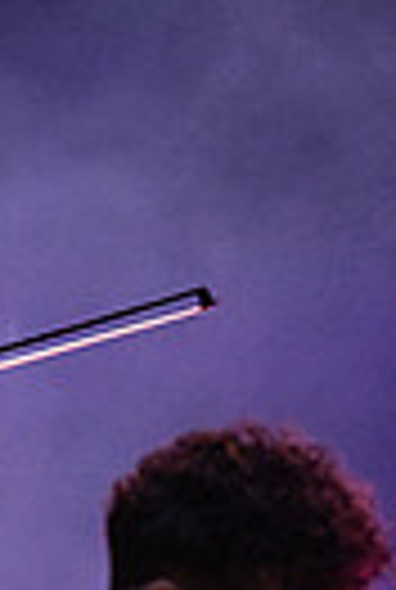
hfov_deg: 1.8
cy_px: 500
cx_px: -243
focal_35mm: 765
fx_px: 12555
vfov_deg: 2.7
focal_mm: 165
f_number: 3.5
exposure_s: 1/1000
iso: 3200
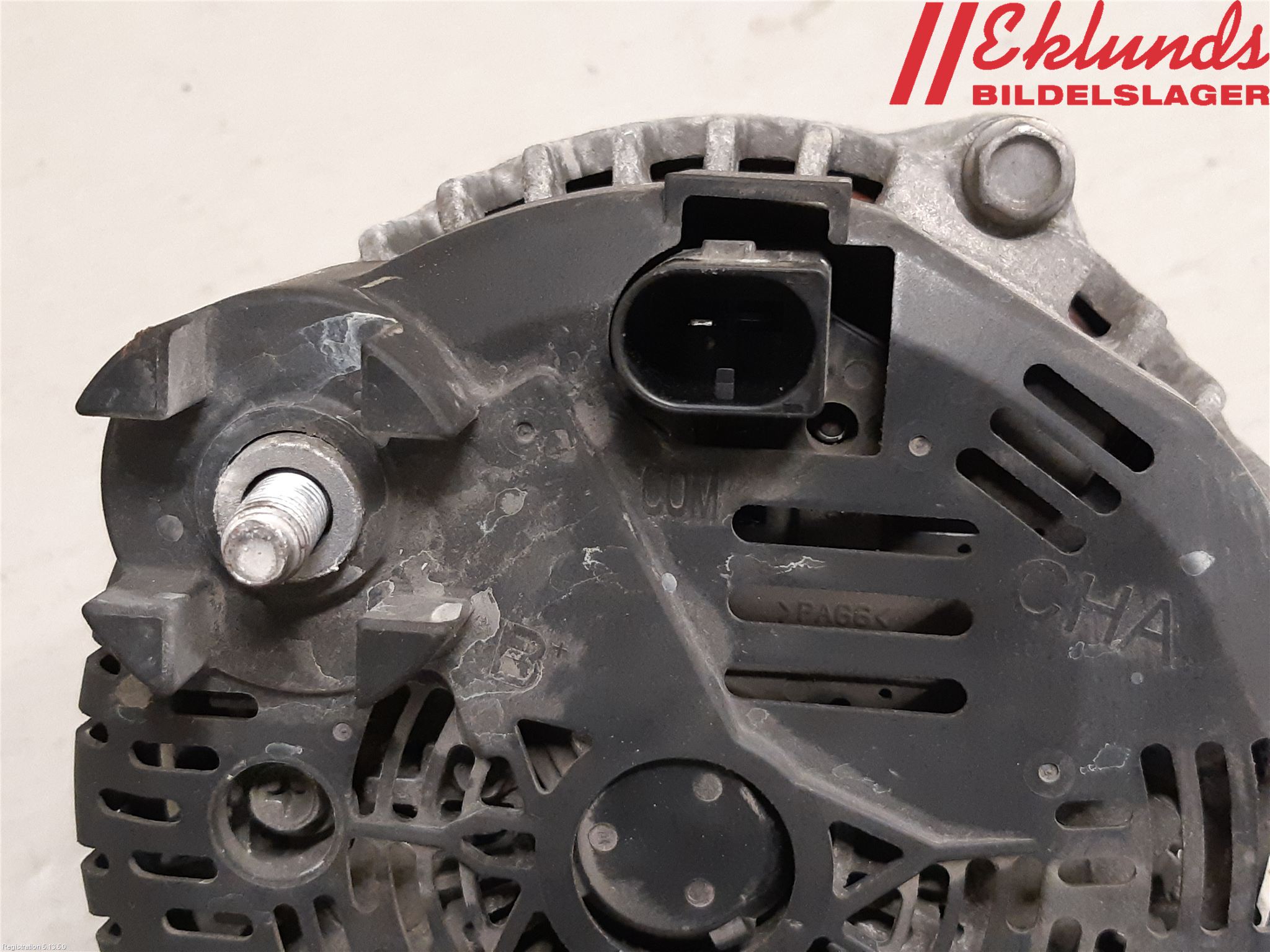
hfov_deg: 67.3
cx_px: 635
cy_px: 476
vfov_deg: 53.1
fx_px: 954
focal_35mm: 26
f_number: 1.7
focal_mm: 3.93
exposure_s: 1/50
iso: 250
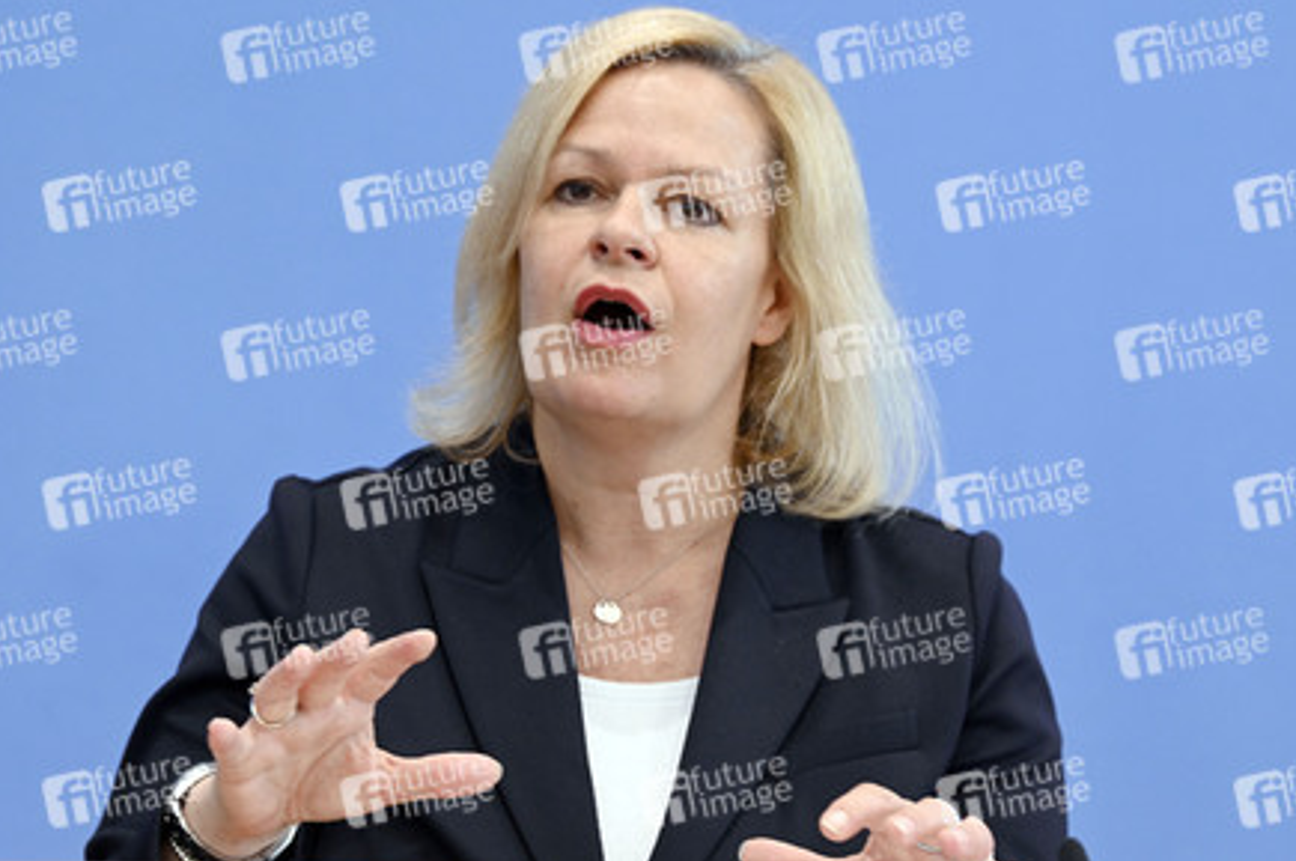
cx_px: 636
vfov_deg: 9.8
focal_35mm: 140
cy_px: 420
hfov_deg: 14.7
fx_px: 5034
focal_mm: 135
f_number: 6.3
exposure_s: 1/400
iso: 3200
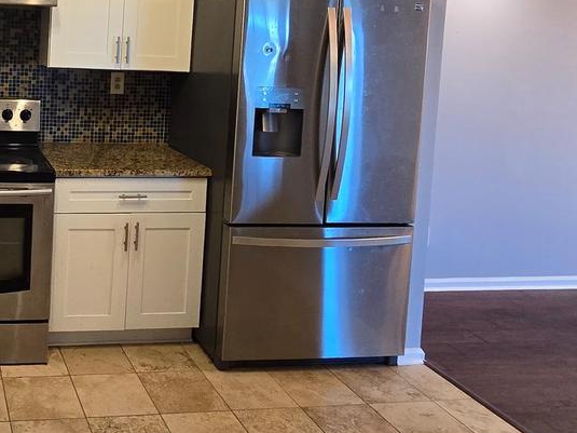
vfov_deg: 38.8
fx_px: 583
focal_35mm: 35
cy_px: 76
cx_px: 16
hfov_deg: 45.5
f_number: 2.2
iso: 200
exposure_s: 1/60
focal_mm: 2.2
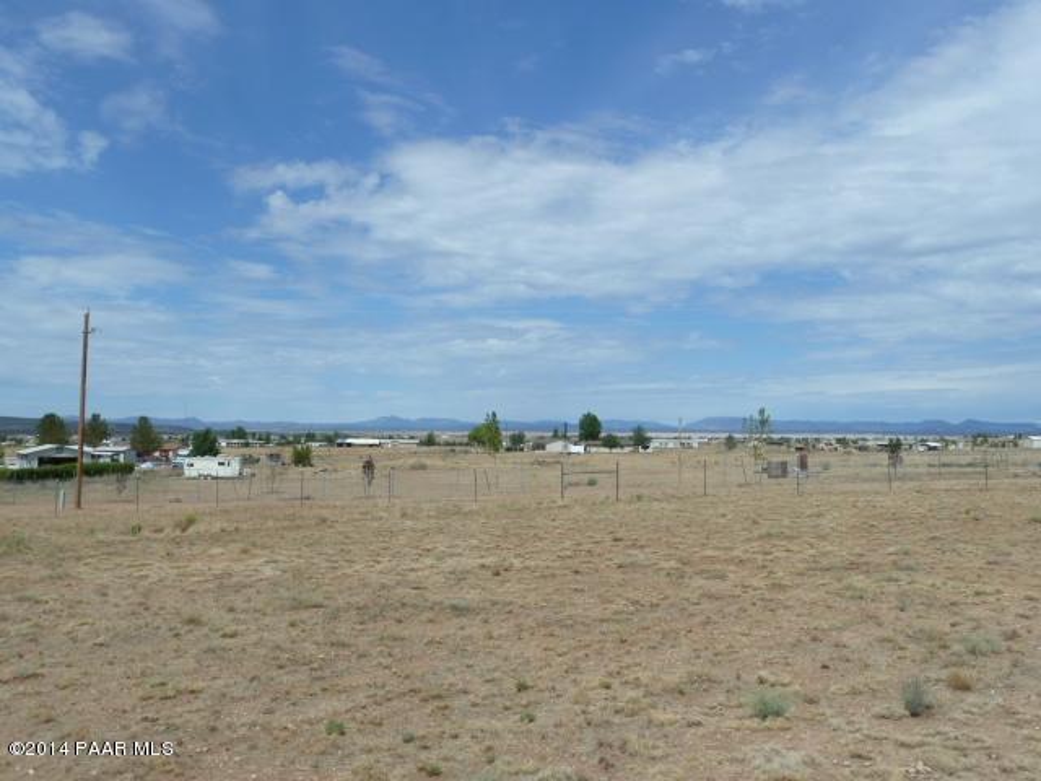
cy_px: 390
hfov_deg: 56.8
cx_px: 520
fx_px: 962
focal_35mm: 32
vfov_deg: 44.2
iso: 80
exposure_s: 1/640
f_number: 5.6
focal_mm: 5.3
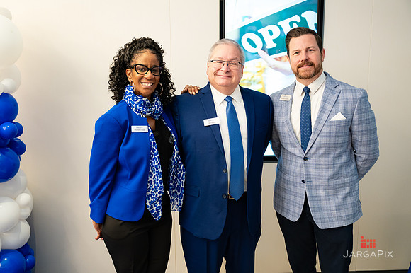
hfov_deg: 56.1
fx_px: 385
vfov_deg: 39.1
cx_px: 199
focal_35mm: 34
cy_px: 132
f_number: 3.2
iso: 1600
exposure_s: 1/200
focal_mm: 32.5
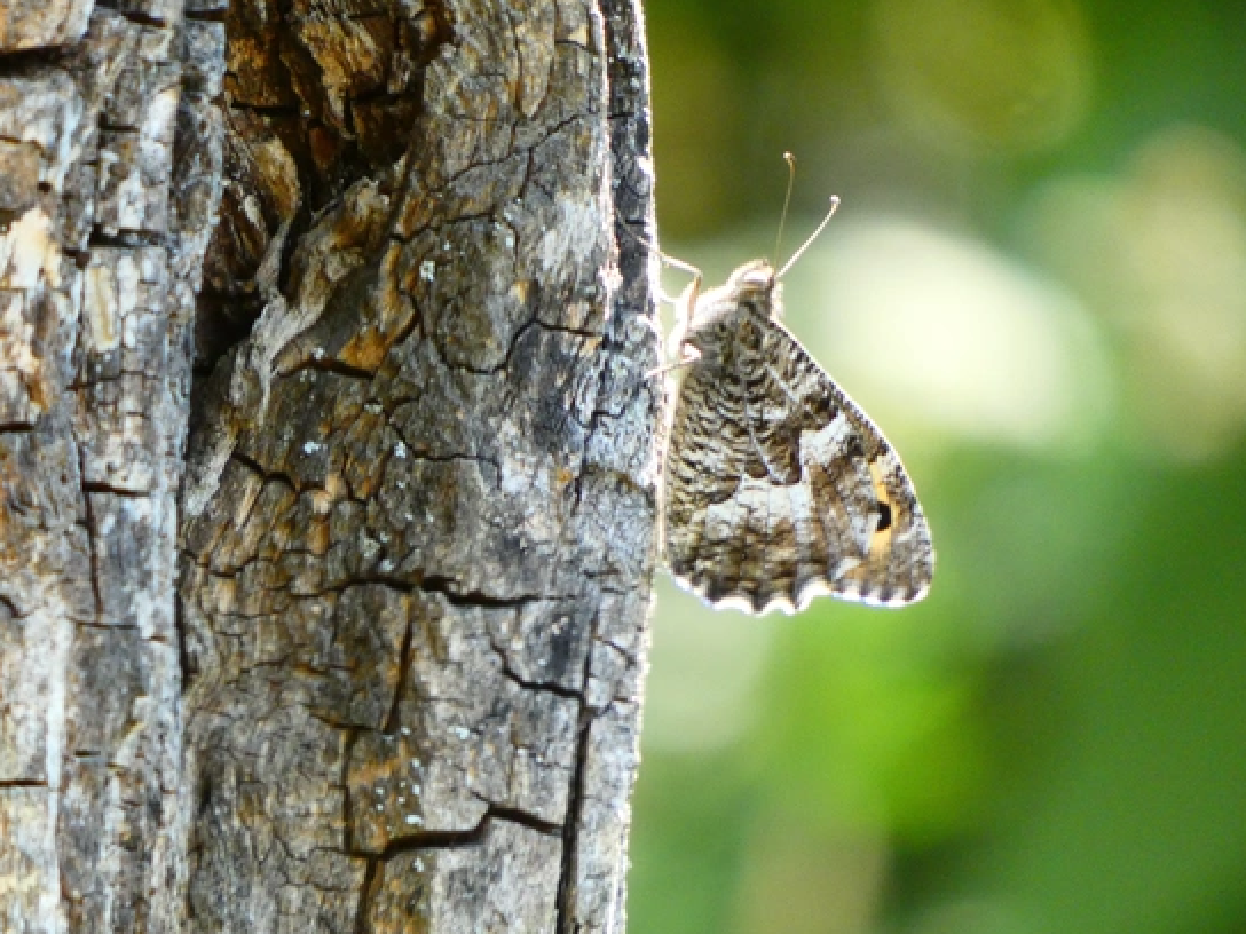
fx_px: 50861
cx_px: 538
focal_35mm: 1413
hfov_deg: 1.4
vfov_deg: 1.1
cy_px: 488
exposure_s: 1/100
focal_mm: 215
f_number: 5.9
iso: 400
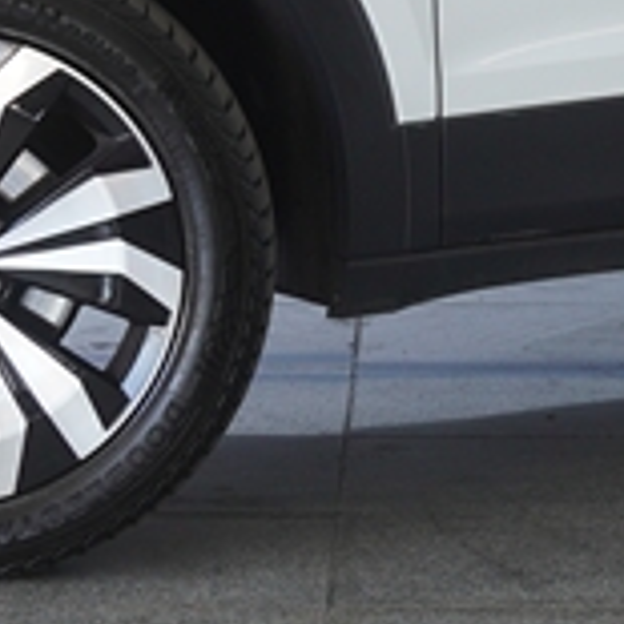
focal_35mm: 262
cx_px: 636
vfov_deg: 6.6
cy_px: -179
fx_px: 5340
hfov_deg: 6.7
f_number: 4
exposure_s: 1/80
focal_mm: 31
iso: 200
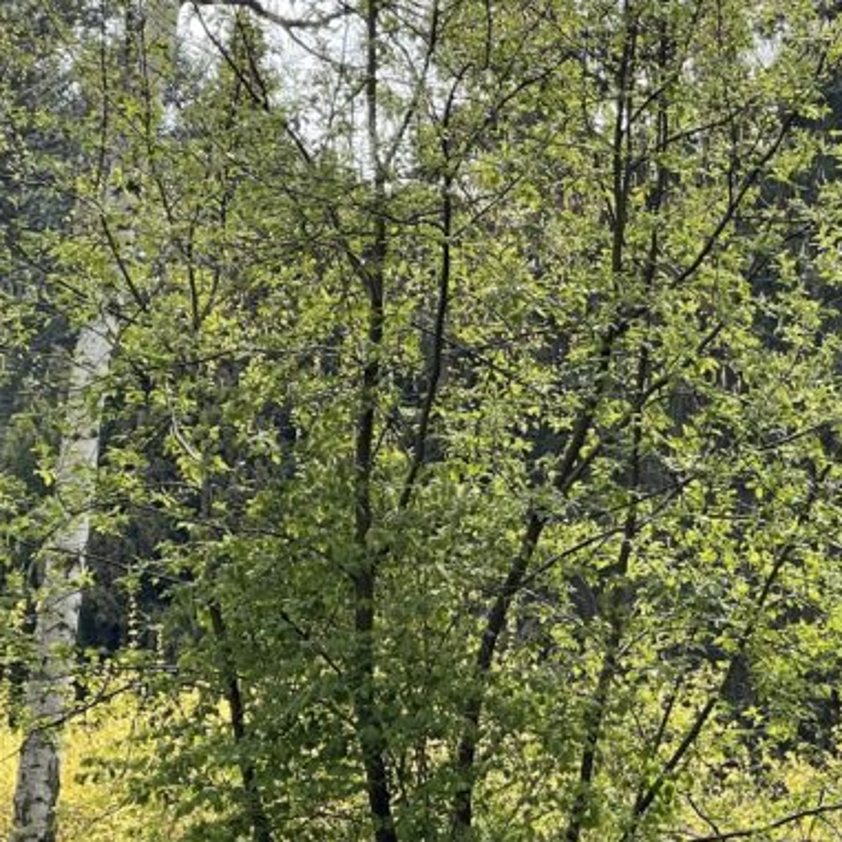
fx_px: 4183
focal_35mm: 152
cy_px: 707
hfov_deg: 11.3
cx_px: 928
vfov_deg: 11.4
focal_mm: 7.5
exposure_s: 1/608
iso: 20
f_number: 2.2
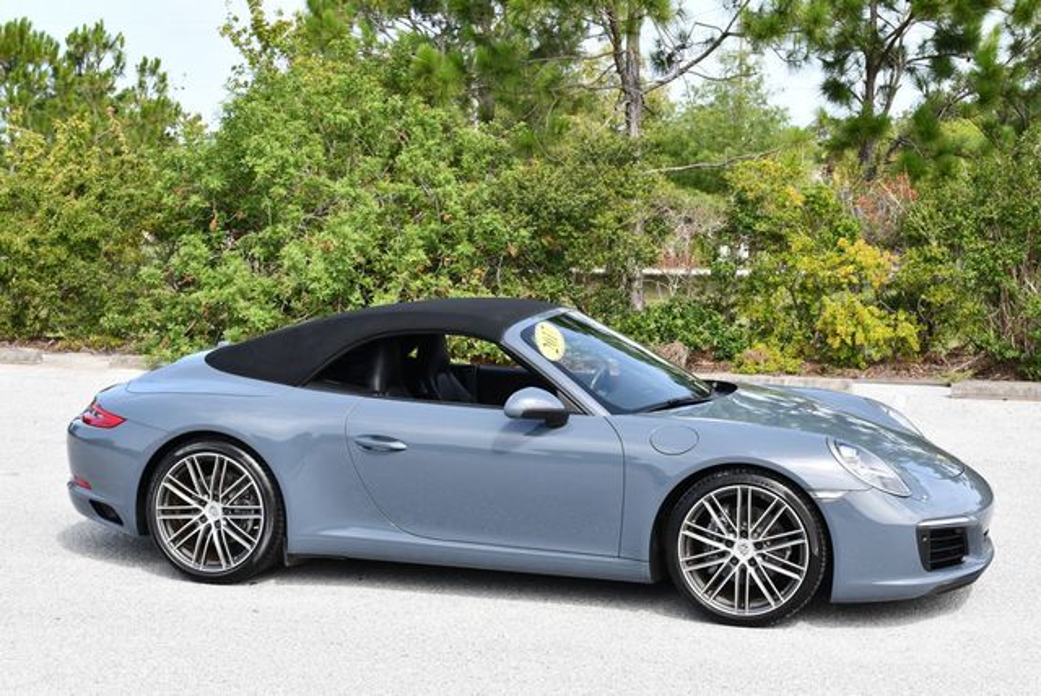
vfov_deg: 23.4
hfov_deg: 34.5
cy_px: 348
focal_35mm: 58
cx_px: 520
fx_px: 1679
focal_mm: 29
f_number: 7.1
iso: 200
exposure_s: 1/250
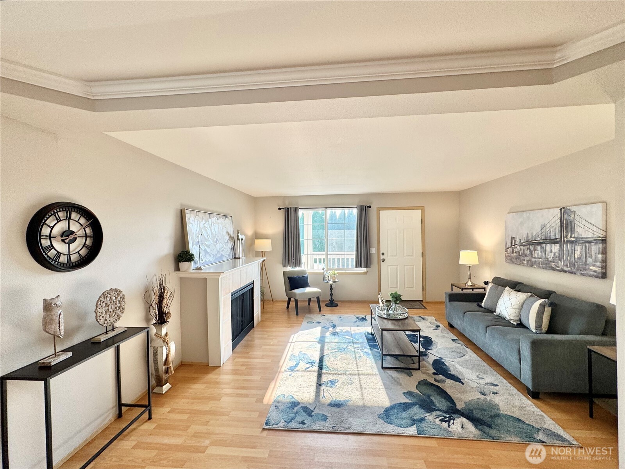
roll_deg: -1.7
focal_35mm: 14
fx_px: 253
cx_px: 312
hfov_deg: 102.1
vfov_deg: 85.6
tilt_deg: -0.9
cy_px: 234
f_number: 2.2
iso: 80
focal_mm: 2.22
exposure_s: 1/120
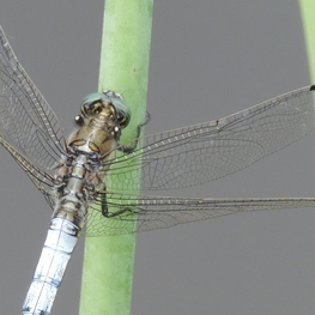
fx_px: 13888
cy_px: 278
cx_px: 14
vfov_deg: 1.3
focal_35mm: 1349
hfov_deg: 1.3
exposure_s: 1/250
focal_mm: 83.8
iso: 360
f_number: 4.9
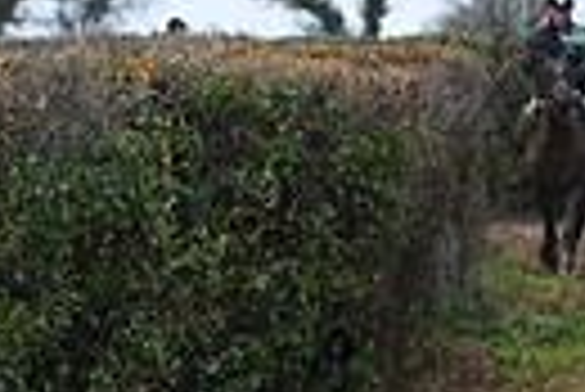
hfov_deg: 4.5
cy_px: 424
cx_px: 1246
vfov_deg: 3.1
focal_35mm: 445
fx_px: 7239
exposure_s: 1/1250
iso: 1600
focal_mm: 100
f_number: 4
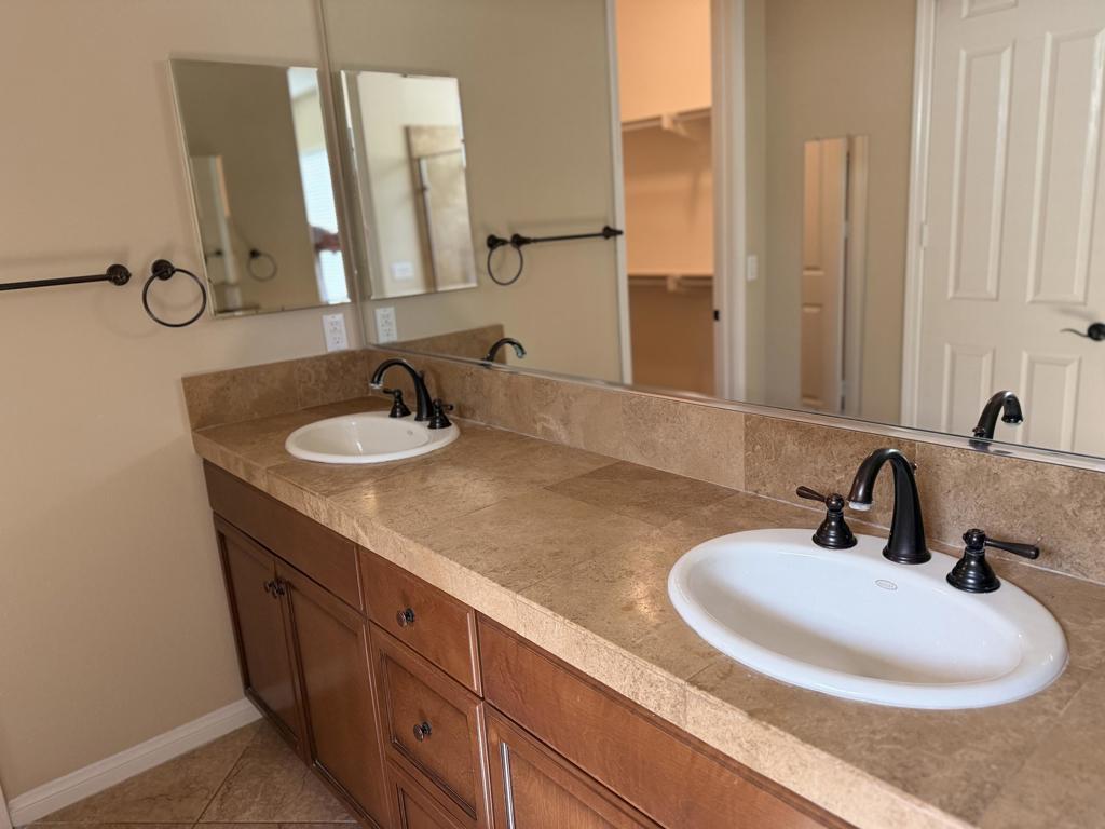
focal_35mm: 24
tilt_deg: -14.3
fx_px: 766
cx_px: 552
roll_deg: +3.8
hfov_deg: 71.6
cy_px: 414
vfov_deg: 56.8
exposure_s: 1/120
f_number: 1.78
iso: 250
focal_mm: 6.76
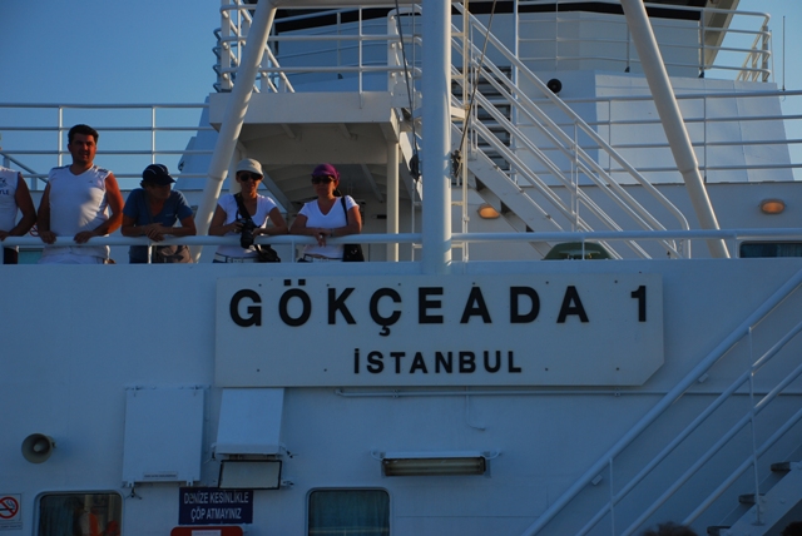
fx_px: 1739
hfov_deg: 26.0
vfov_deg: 17.5
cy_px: 268
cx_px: 401
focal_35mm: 78
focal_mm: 52
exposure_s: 1/125
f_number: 5
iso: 100
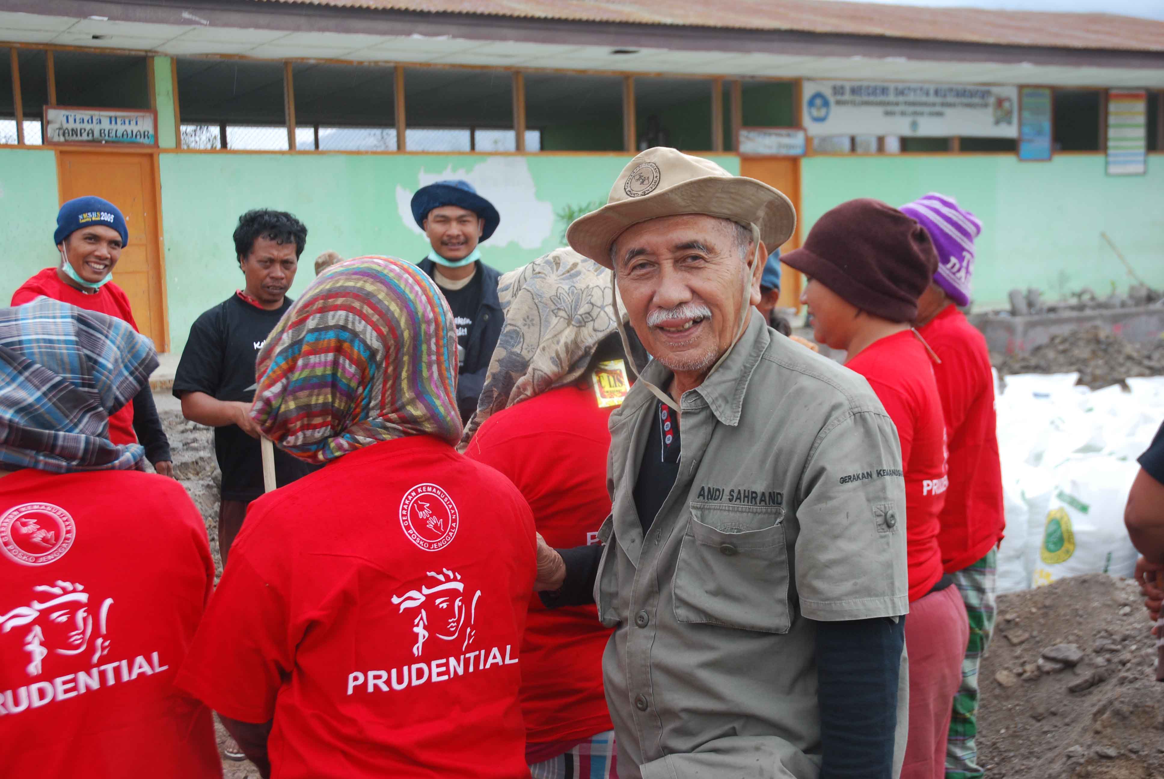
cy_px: 390
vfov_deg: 30.9
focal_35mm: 44
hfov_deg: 44.9
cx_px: 582
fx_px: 1408
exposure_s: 1/125
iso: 200
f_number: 5.6
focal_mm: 29
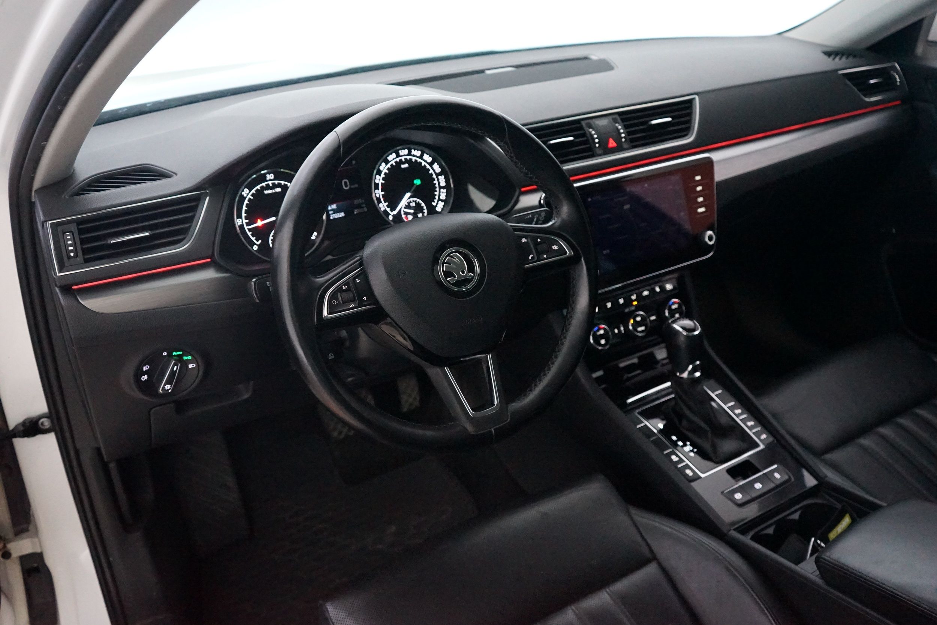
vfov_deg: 43.6
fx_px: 781
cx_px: 468
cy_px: 312
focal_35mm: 30
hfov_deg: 61.9
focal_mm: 30
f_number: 4.5
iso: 10000
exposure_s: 1/25
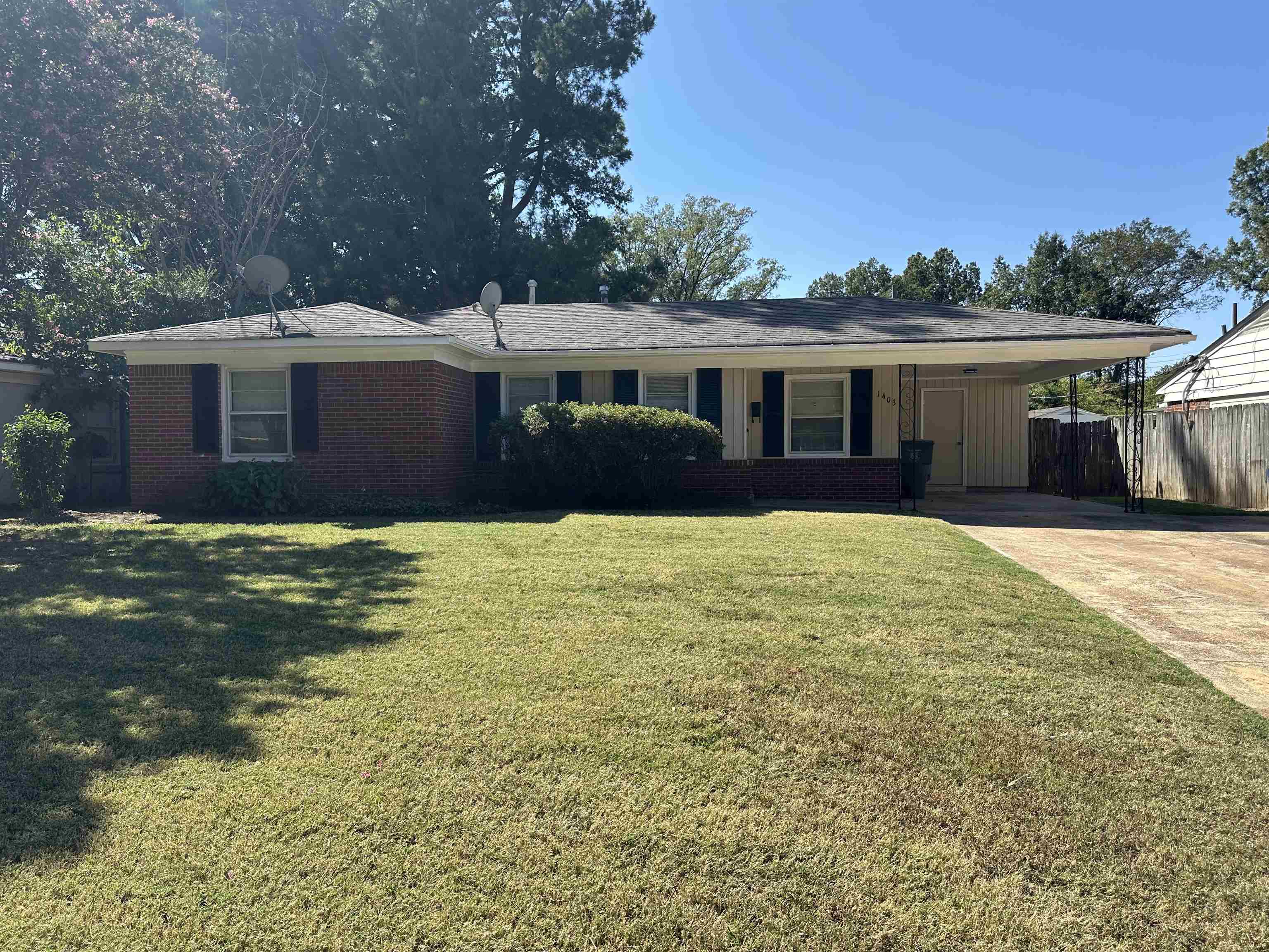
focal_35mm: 24
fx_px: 880
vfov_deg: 56.8
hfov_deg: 71.6
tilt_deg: -3.0
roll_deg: +0.5
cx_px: 634
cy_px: 476
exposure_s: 1/2809
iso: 80
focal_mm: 6.86
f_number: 1.78
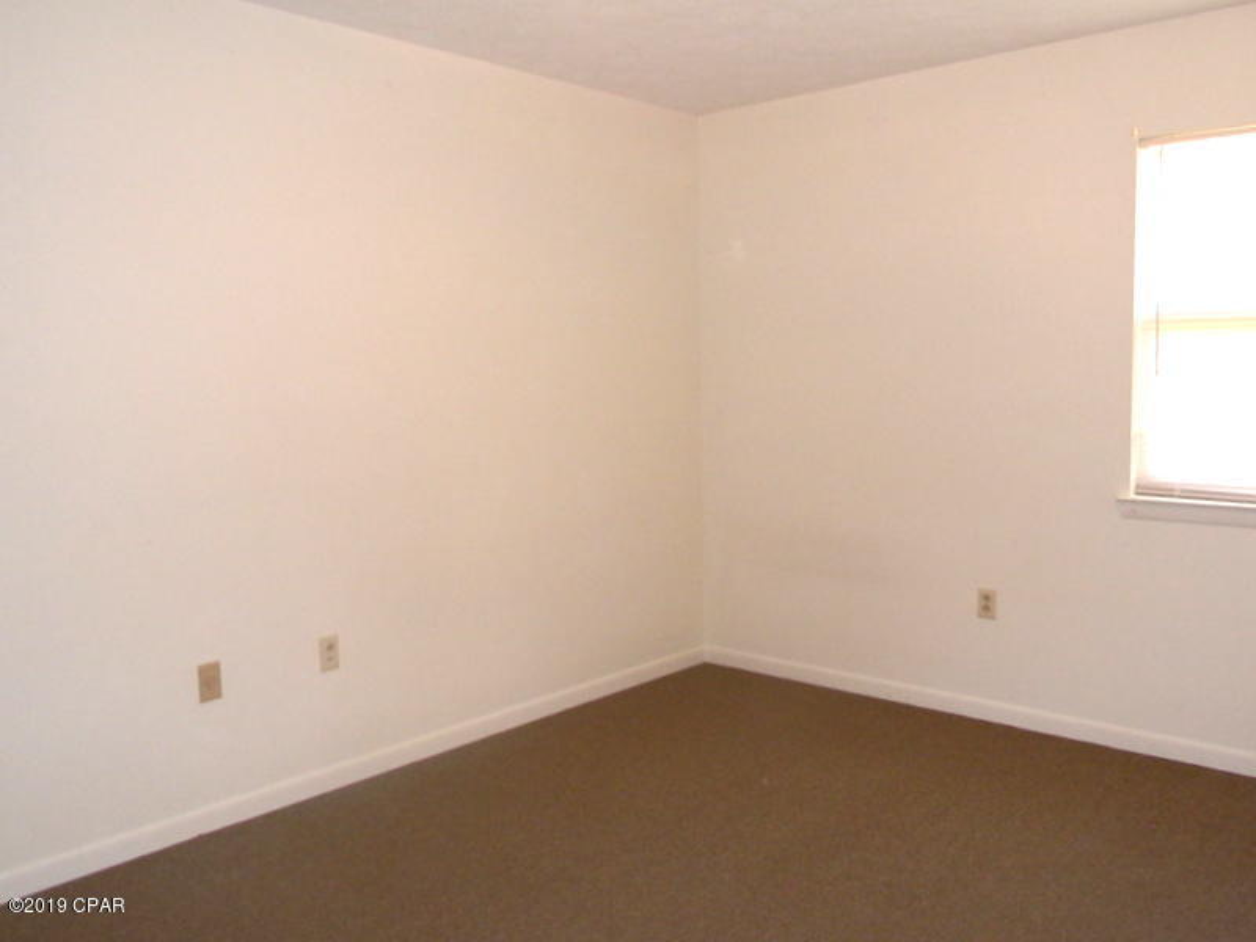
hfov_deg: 63.4
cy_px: 471
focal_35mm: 28
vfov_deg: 49.7
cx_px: 628
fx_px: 1016
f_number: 3.5
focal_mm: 5
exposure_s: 1/26
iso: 200
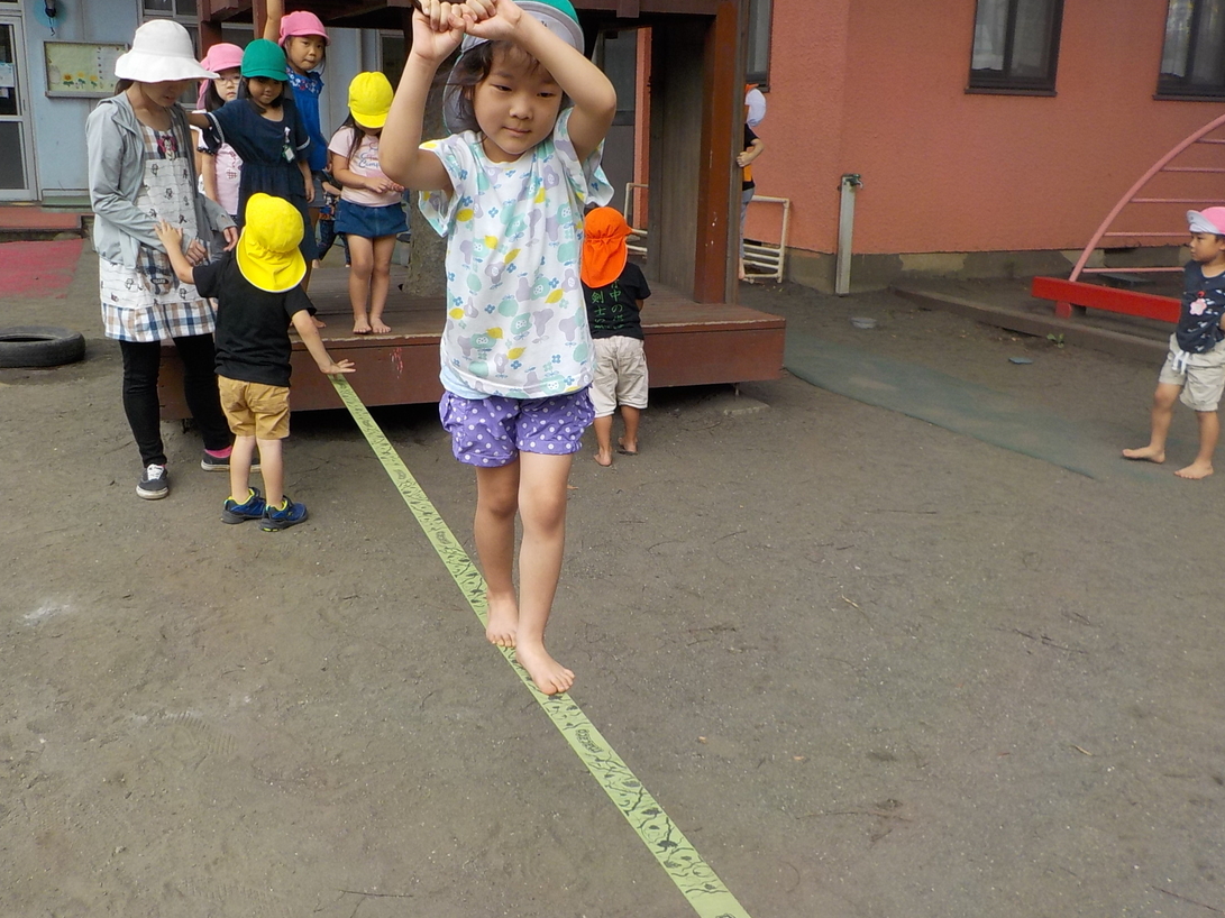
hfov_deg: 55.3
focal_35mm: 33
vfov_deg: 42.9
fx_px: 1168
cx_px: 594
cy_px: 441
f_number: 3.3
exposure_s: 1/640
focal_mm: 4.1
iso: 125
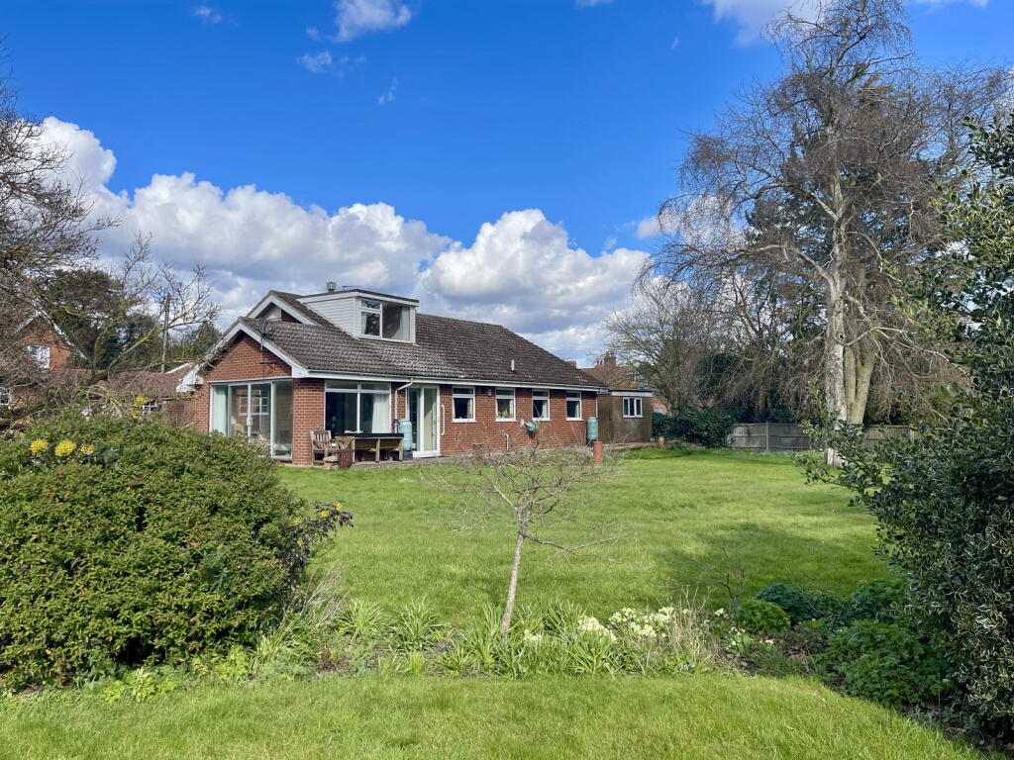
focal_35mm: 25
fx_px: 732
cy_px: 380
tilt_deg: +3.1
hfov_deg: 69.4
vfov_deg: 54.9
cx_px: 507
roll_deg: -0.1
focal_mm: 5.1
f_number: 1.6
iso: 32
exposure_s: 1/2717
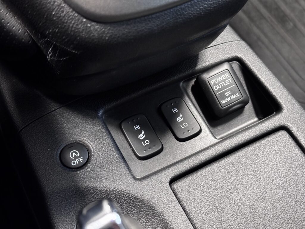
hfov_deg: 39.7
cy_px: 114
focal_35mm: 48
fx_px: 423
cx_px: 152
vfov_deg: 30.3
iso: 640
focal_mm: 6.76
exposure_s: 1/30
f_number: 1.78
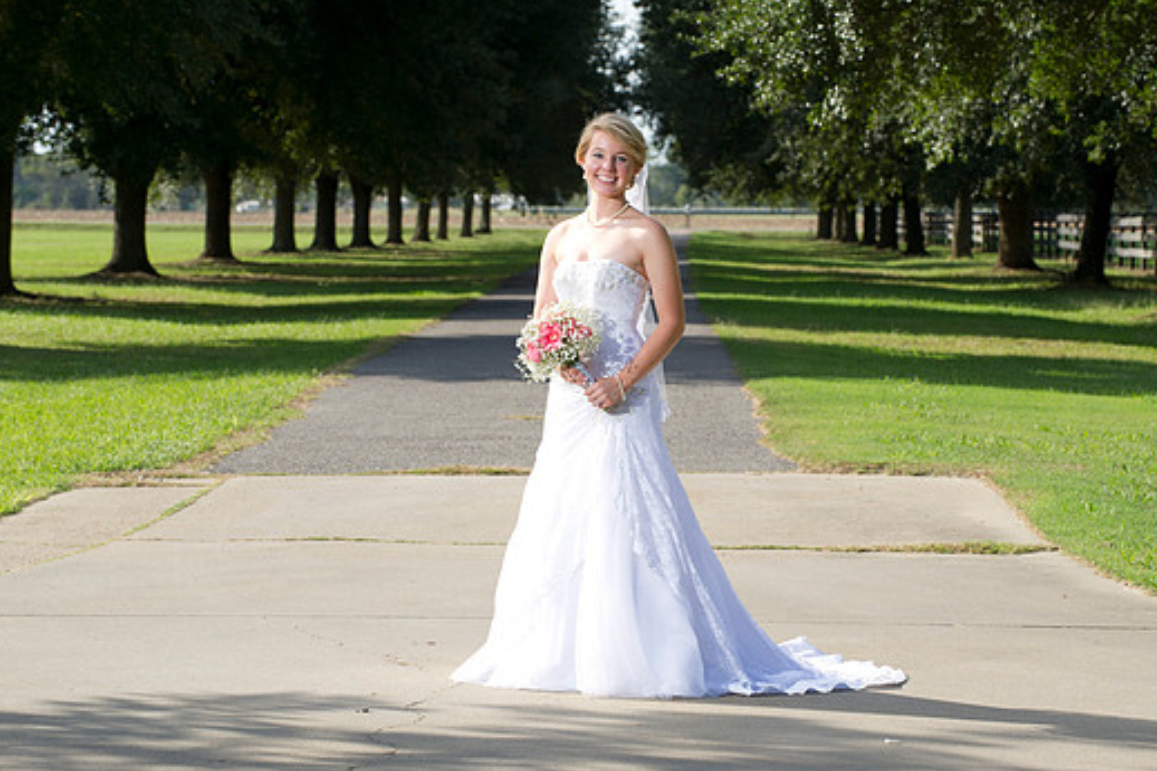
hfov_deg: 14.7
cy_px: 369
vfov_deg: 9.8
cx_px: 599
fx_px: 4498
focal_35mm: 140
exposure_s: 1/250
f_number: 7.1
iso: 250
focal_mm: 125
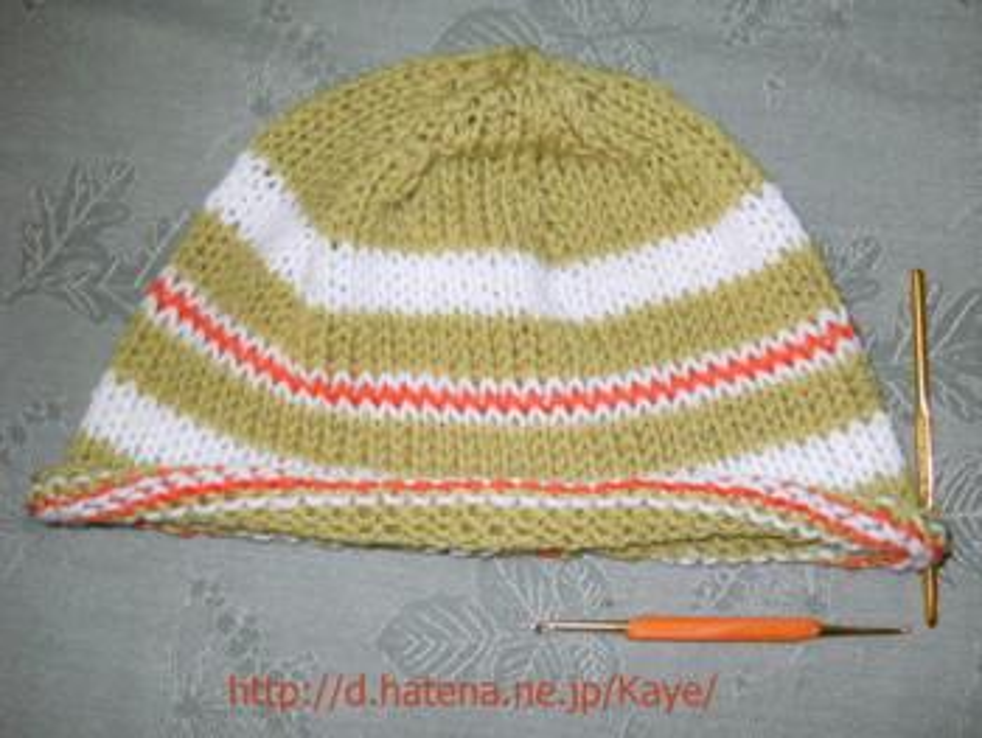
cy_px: 369
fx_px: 1164
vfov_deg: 35.2
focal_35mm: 41
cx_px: 491
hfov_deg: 45.7
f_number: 3.1
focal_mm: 6.72
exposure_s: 1/30
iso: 80
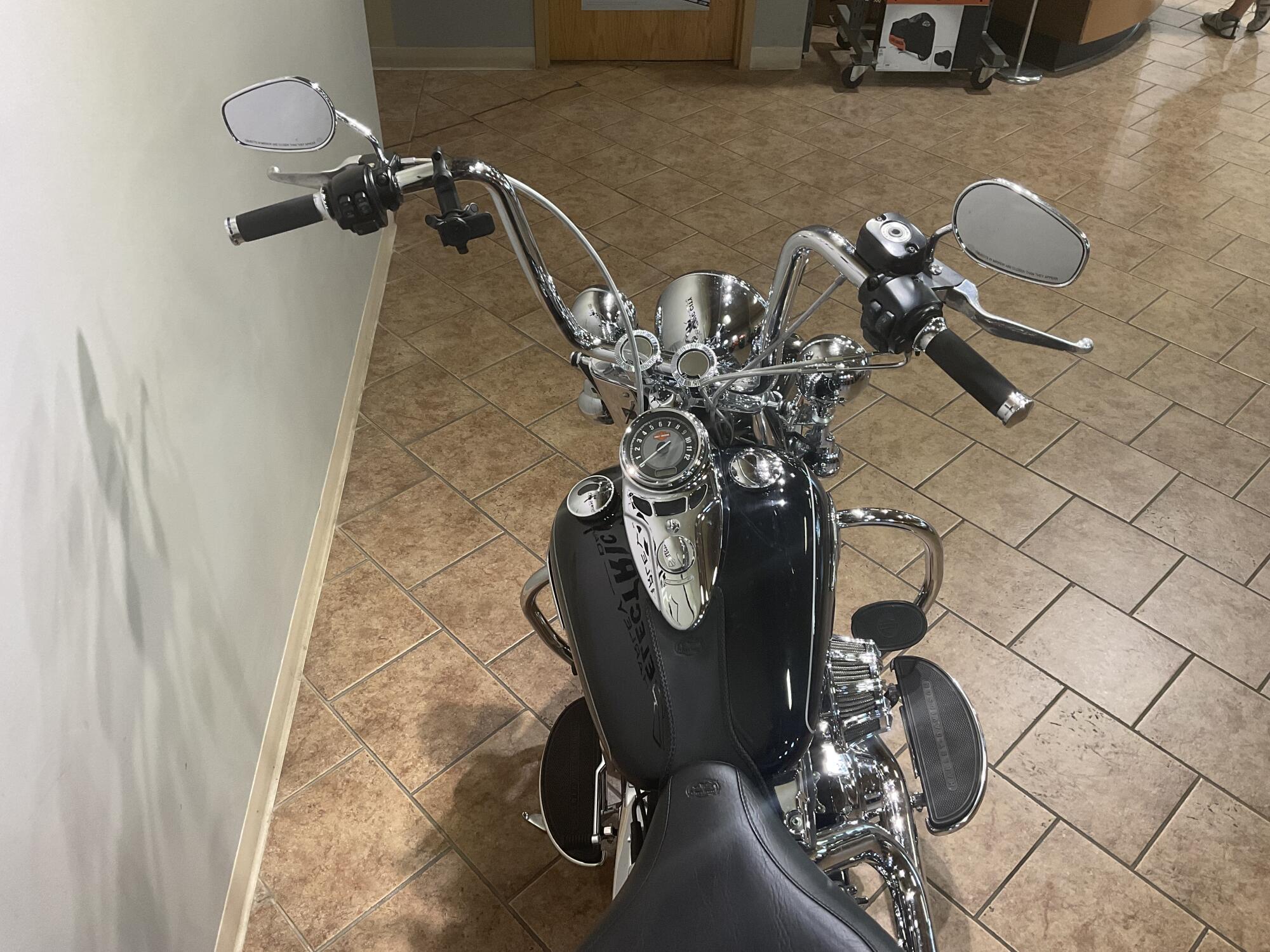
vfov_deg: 48.2
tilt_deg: -41.6
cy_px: 476
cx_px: 635
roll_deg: -2.9
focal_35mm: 29
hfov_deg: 61.7
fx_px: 1064
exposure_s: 1/60
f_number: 1.8
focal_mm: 3
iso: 64
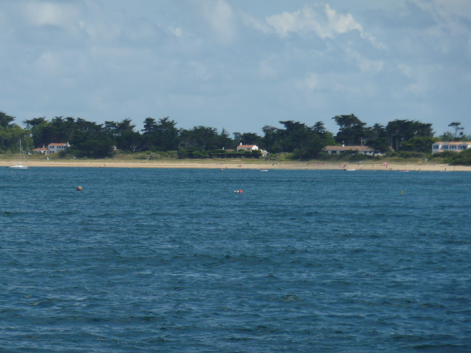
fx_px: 3538
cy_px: 176
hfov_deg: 7.6
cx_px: 236
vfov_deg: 5.7
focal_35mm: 260
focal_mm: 42.6
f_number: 5.6
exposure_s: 1/800
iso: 100
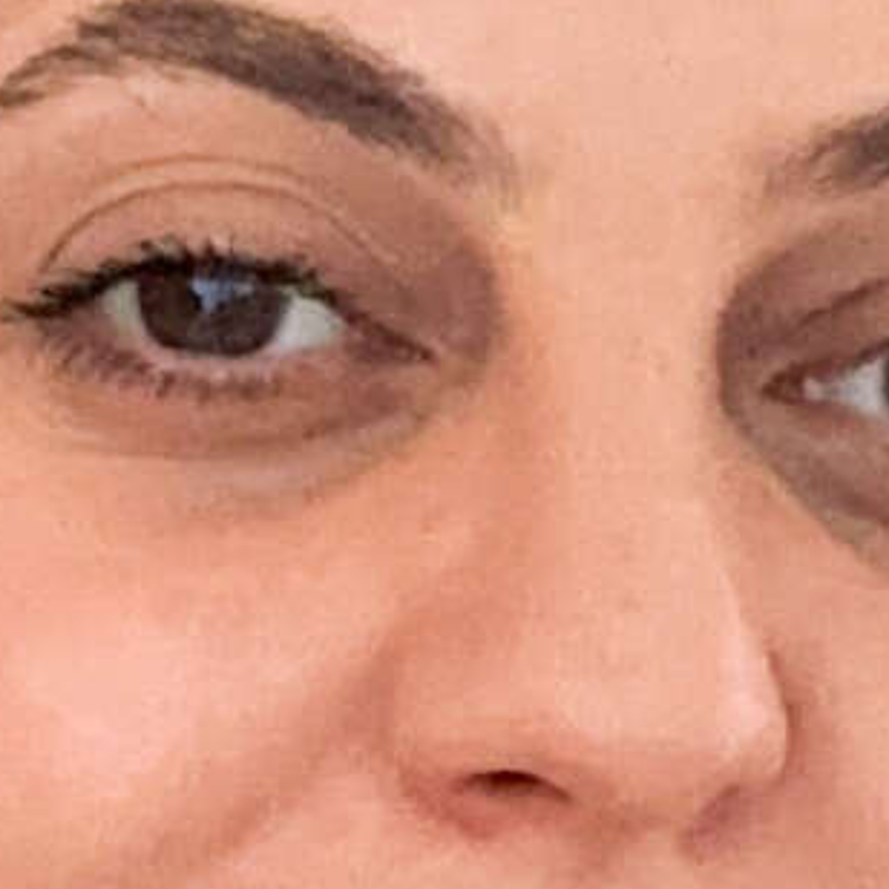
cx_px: 601
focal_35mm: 165
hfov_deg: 10.6
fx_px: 4794
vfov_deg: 10.2
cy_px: 1372
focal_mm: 2.69
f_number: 1.9
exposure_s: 1/35
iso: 250
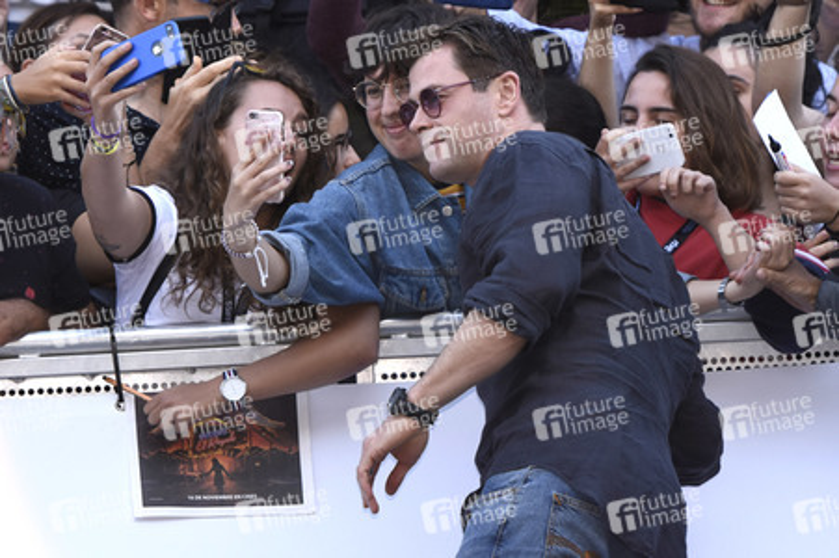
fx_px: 5589
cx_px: 420
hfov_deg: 8.6
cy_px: 279
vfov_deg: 5.7
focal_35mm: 240
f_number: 3.5
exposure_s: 1/1250
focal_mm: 160
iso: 640
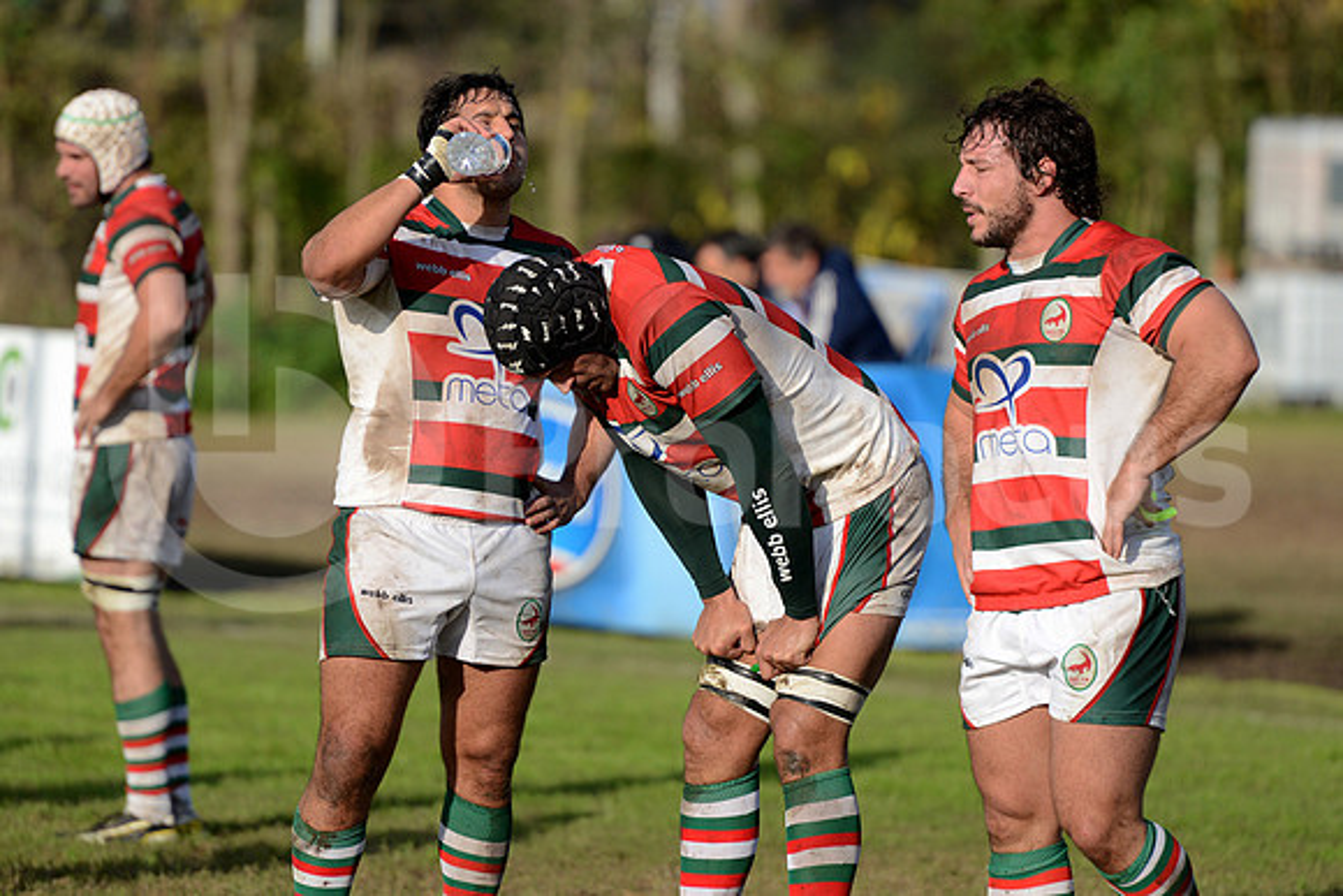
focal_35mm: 270
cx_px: 672
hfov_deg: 7.6
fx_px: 10074
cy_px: 448
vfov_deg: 5.1
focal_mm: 270
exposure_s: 1/2500
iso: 640
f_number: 4
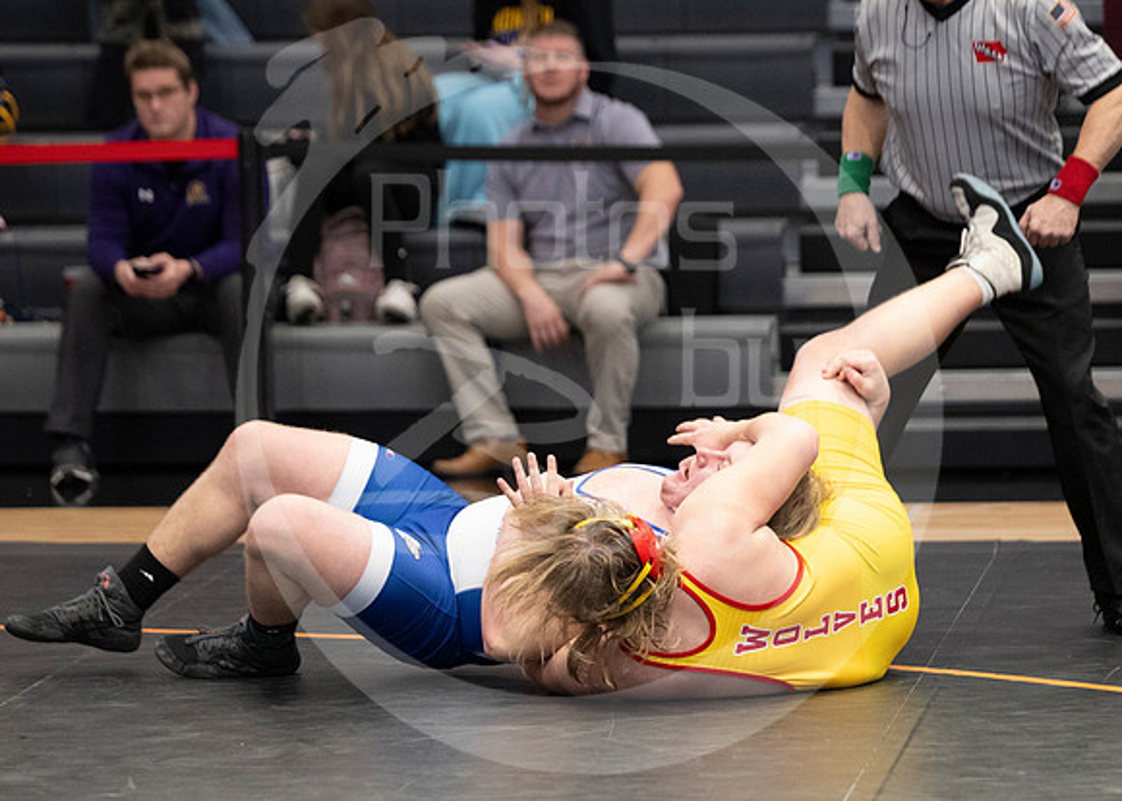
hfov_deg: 9.4
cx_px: 544
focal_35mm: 213
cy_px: 628
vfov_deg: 6.7
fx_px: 6794
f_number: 2.8
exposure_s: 1/1000
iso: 3200
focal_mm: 125
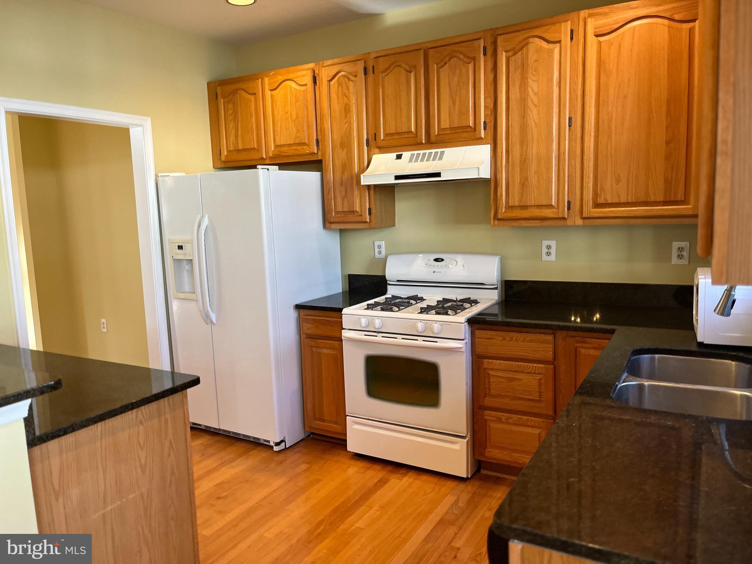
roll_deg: +1.1
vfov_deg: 53.1
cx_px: 376
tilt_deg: -6.2
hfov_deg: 67.3
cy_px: 282
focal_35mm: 26
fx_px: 565
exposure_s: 1/60
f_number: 1.6
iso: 100
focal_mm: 5.1
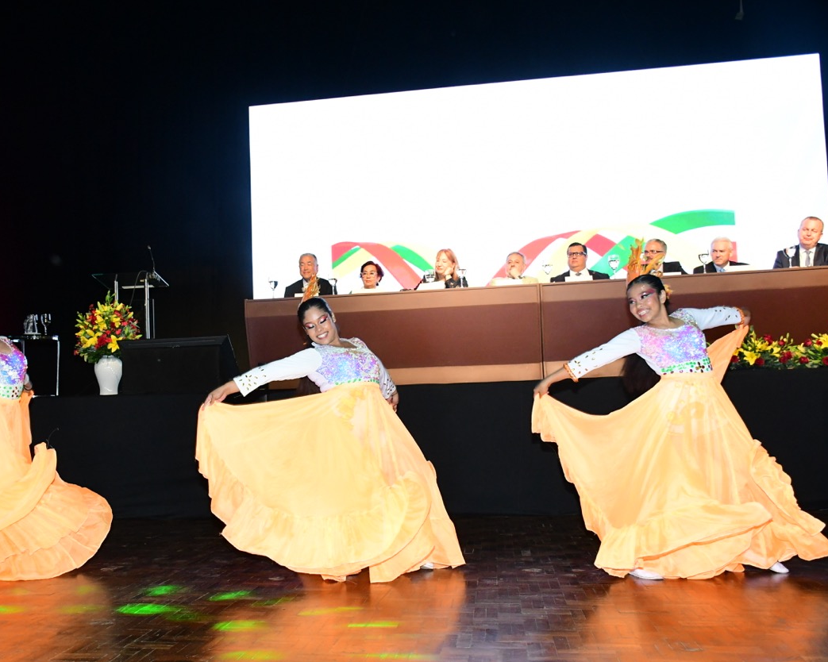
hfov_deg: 47.6
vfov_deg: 39.1
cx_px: 329
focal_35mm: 38
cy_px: 338
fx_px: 931
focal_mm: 22
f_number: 5.6
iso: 3200
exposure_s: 1/200
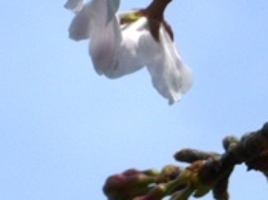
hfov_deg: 4.8
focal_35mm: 410
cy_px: 14
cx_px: 167
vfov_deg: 3.6
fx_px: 3172
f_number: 5.8
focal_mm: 19.9
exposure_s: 1/500
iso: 80
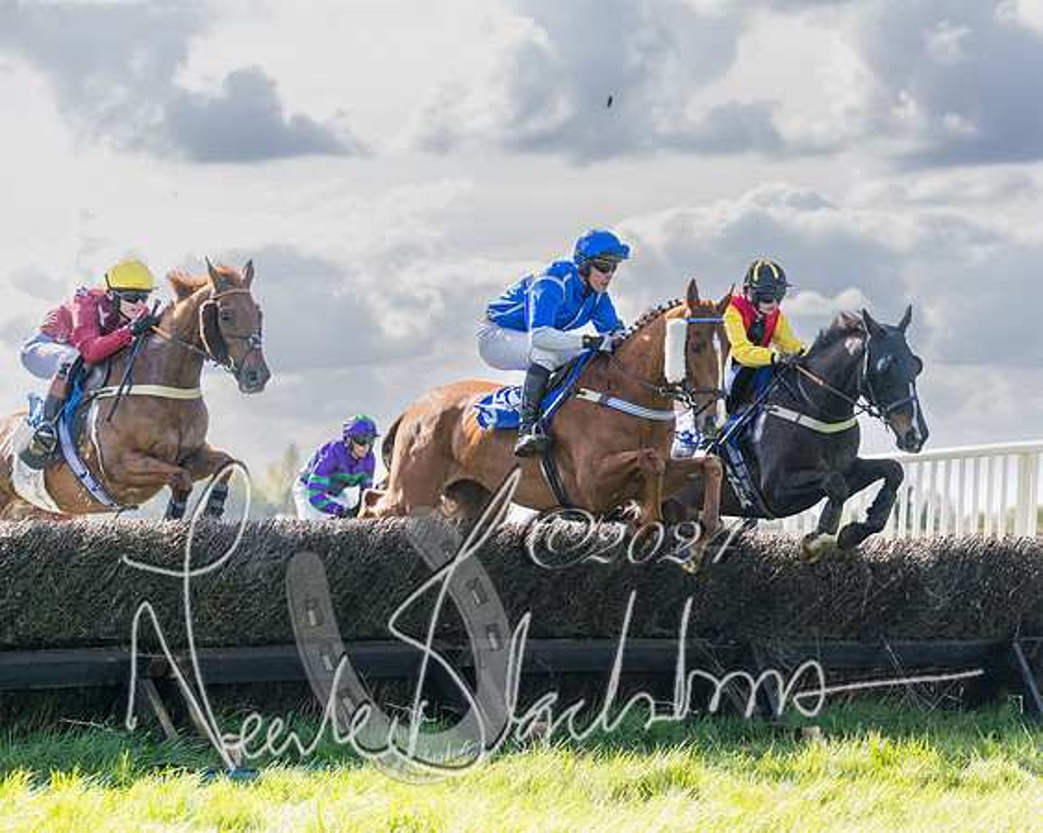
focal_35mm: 124
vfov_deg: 12.4
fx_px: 3827
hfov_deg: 15.5
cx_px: 745
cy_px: 392
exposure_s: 1/2000
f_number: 4
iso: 400
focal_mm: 92
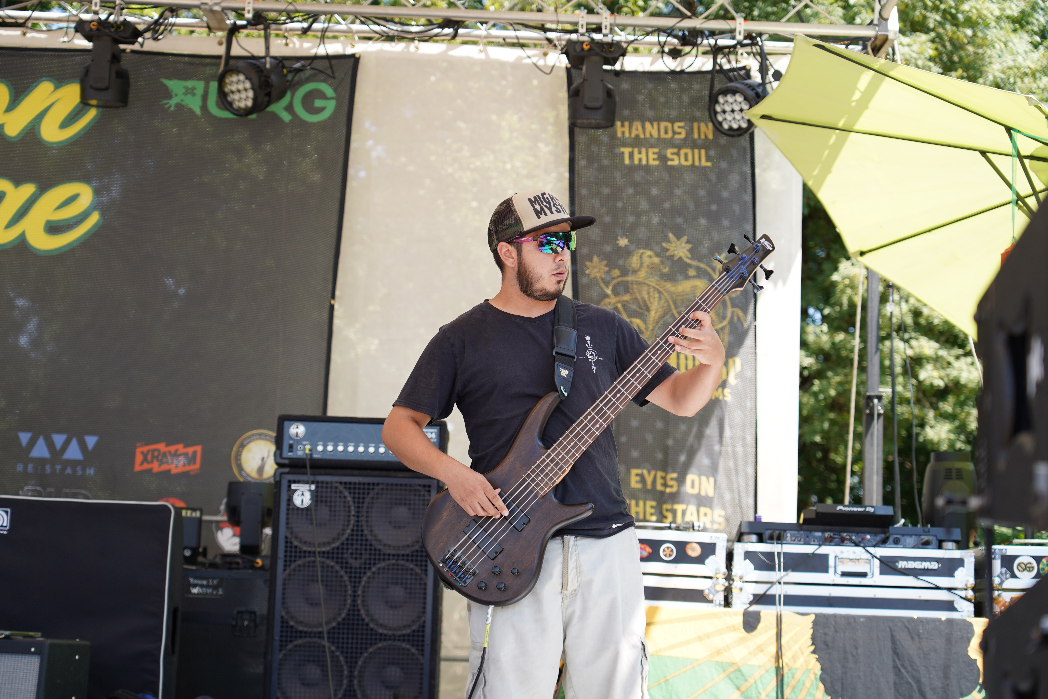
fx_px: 1979
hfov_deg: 29.7
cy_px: 350
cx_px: 524
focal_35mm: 68
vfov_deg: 20.0
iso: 100
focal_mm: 68
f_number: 4.5
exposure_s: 1/200
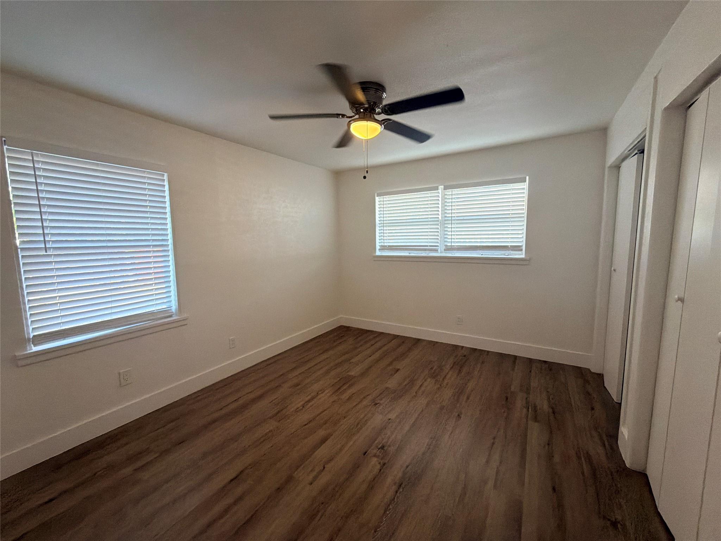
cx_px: 360
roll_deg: +2.0
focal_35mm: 14
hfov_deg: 102.1
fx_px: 292
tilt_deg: -6.3
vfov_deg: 85.7
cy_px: 270
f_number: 2.2
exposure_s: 1/120
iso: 320
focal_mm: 2.22
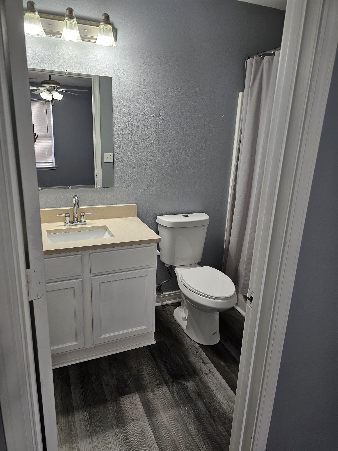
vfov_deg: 73.9
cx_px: 169
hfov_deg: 58.9
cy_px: 226
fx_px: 299
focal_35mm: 23
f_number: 1.7
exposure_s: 1/120
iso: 125
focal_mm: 6.3
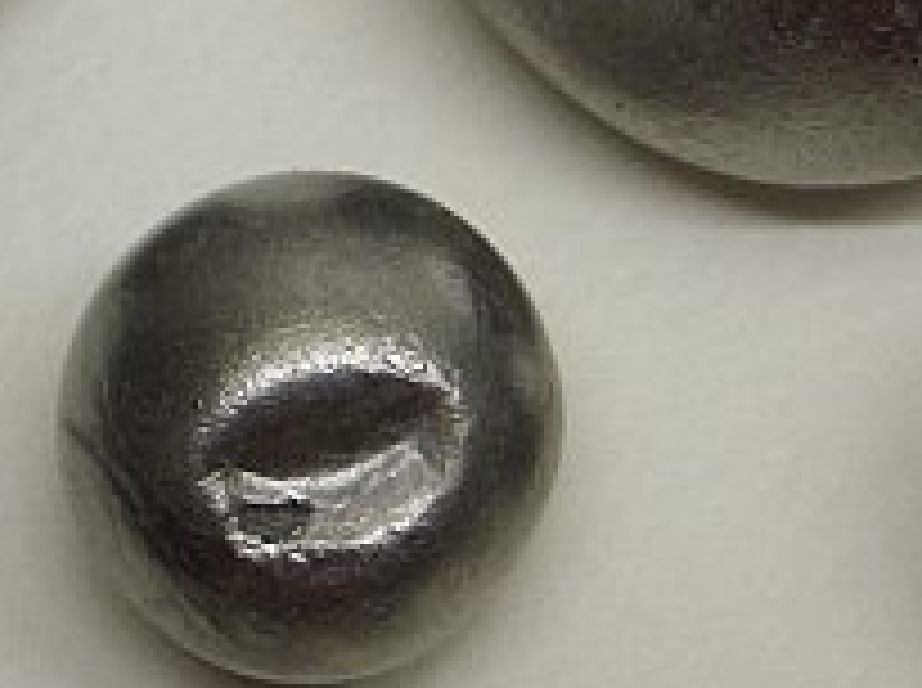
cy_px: -76
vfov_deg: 7.3
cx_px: 641
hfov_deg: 9.8
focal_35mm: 202
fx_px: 5371
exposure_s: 1/80
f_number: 3.5
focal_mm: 10.2
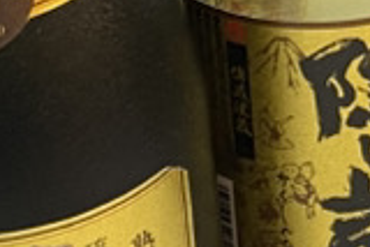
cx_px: 659
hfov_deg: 9.6
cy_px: -249
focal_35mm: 203
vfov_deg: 6.6
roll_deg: -0.4
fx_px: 2088
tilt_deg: -28.0
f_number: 1.8
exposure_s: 1/50
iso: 64
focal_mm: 4.25
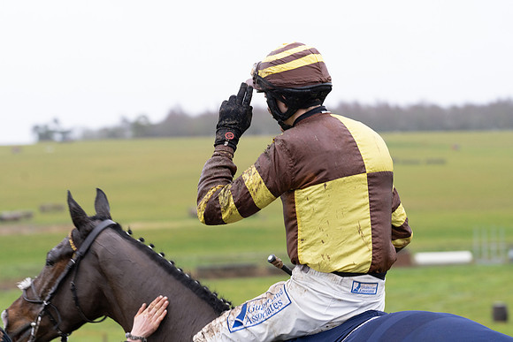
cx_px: 256
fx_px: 1924
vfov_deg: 10.2
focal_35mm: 135
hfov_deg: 15.2
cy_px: 171
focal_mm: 135
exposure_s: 1/125
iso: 2000
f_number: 5
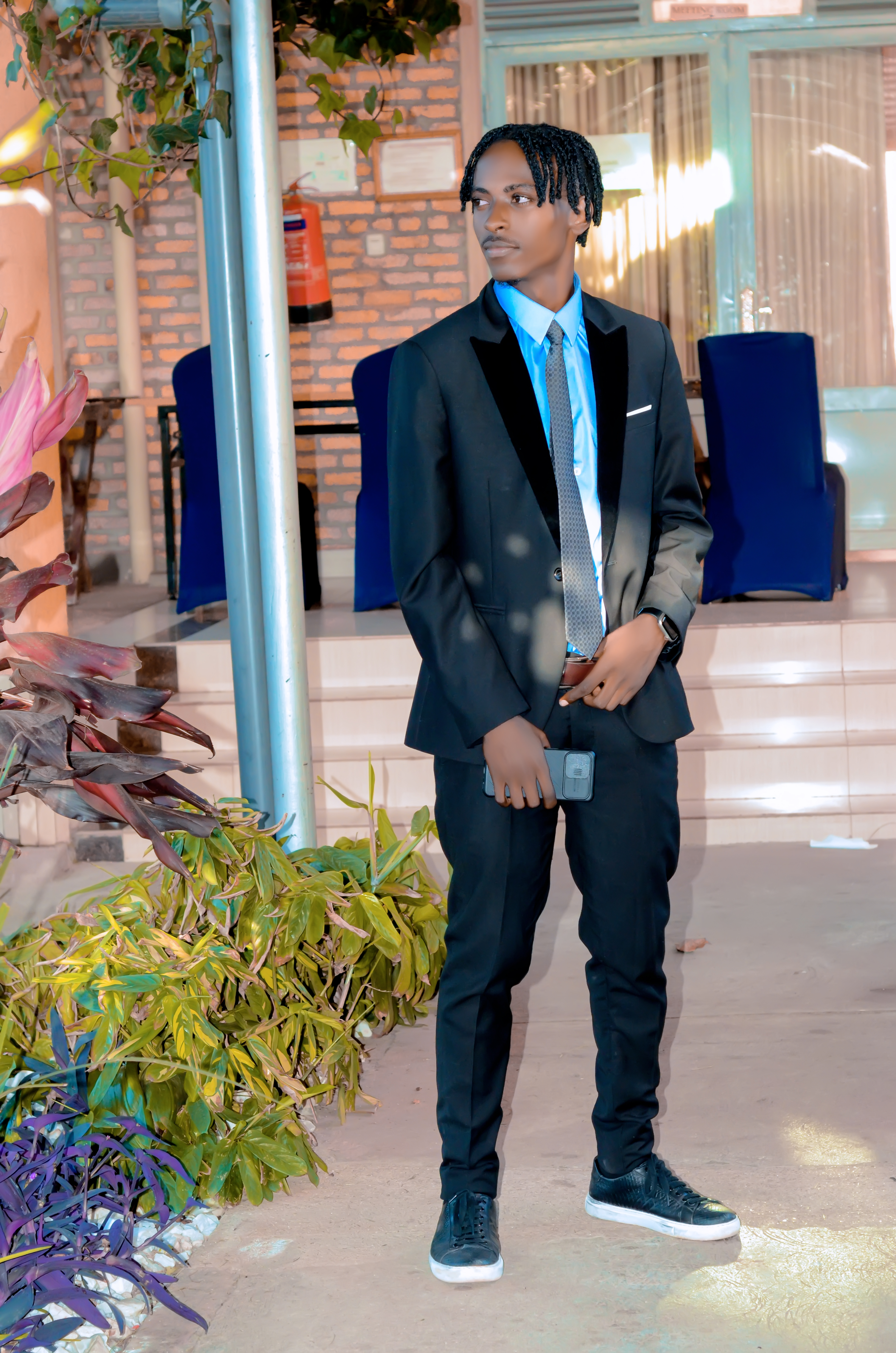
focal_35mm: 75
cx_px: 448
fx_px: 2812
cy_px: 676
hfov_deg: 18.1
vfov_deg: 27.0
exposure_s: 1/250
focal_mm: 50
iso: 1250
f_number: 5
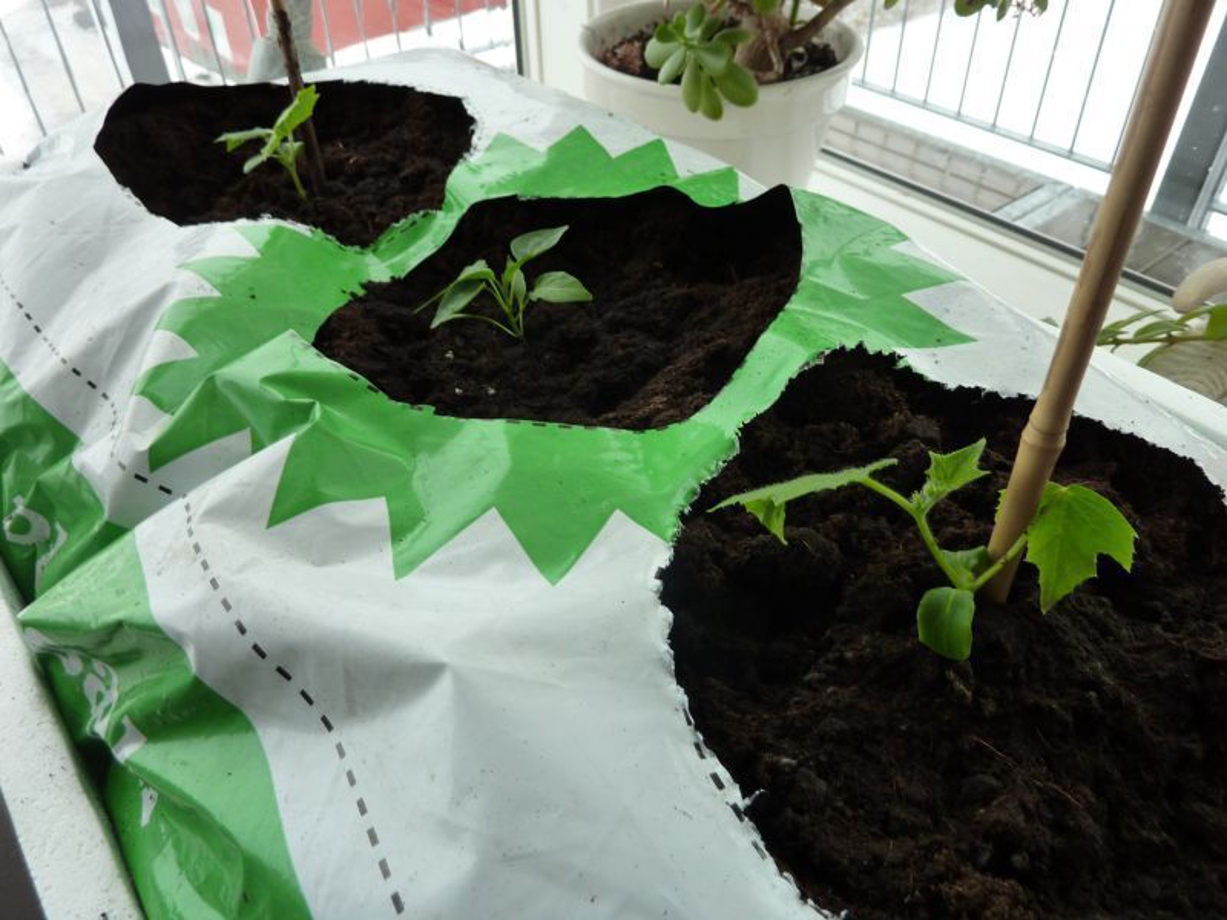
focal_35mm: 25
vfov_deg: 54.9
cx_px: 614
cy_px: 460
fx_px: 886
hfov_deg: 69.4
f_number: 3.3
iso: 125
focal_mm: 4.1
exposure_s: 1/80
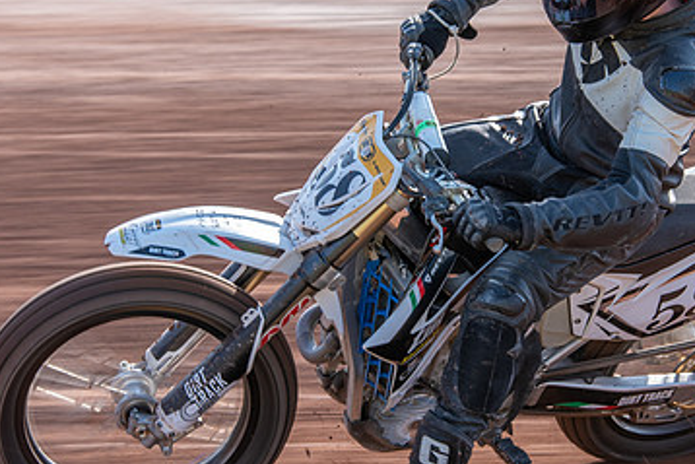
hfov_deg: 9.4
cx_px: 480
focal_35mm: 219
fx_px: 4229
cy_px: 206
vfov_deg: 6.3
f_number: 7.1
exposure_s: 1/125
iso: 160
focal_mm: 105
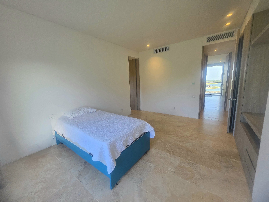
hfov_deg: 106.2
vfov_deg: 89.9
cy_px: 101
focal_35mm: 13
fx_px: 101
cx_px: 134
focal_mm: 2.2
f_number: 1.9
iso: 160
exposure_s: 1/370
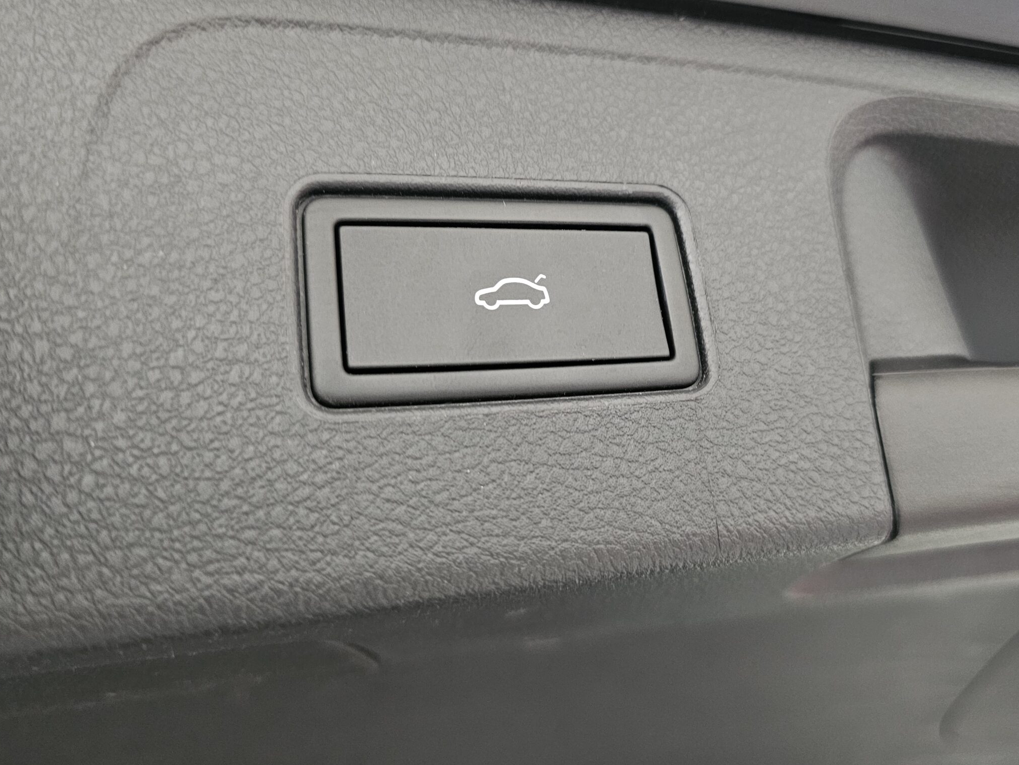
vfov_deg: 48.0
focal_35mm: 29
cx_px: 571
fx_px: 854
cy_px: 313
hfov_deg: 61.5
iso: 640
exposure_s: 1/24
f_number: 1.7
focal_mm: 6.3
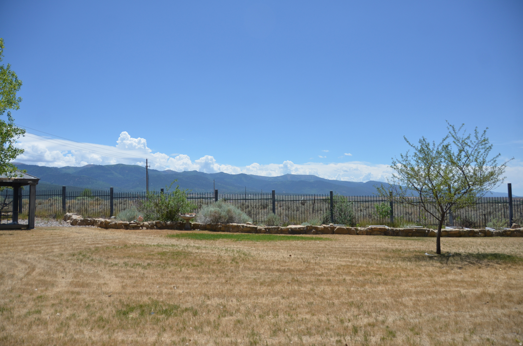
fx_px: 391
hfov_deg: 67.5
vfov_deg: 47.7
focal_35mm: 27
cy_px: 173
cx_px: 262
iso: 200
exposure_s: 1/3200
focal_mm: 18
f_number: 3.5
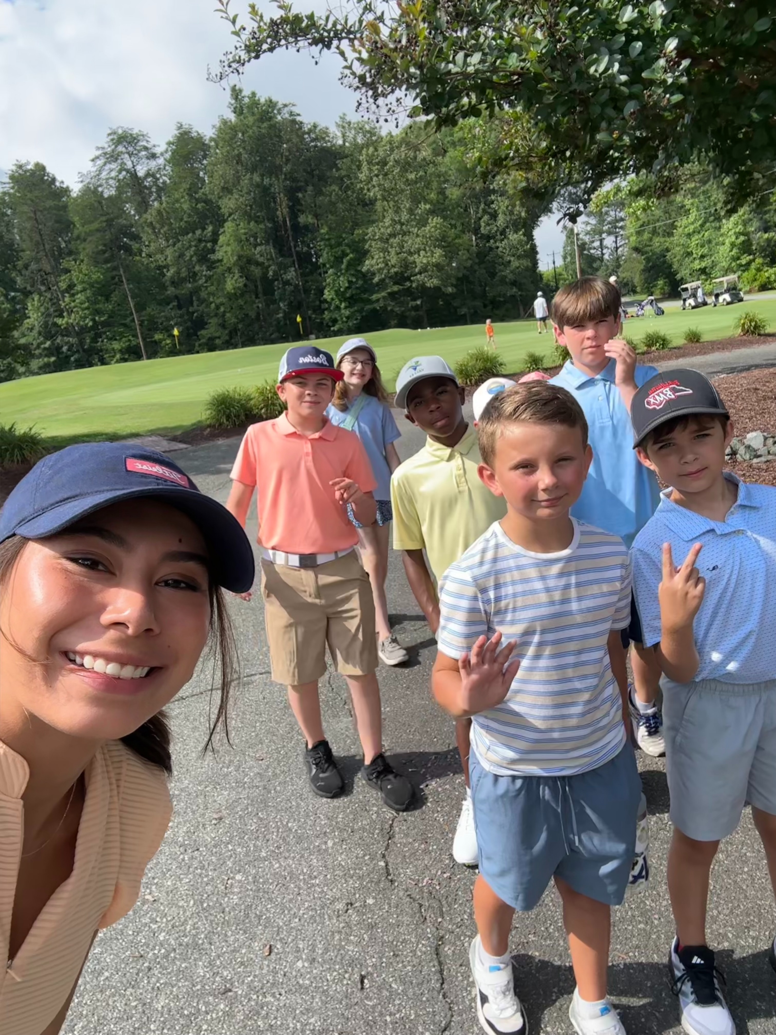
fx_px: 687
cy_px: 518
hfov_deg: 58.9
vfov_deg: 73.9
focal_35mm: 23
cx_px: 388
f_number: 1.9
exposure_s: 1/720
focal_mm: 2.69
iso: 25
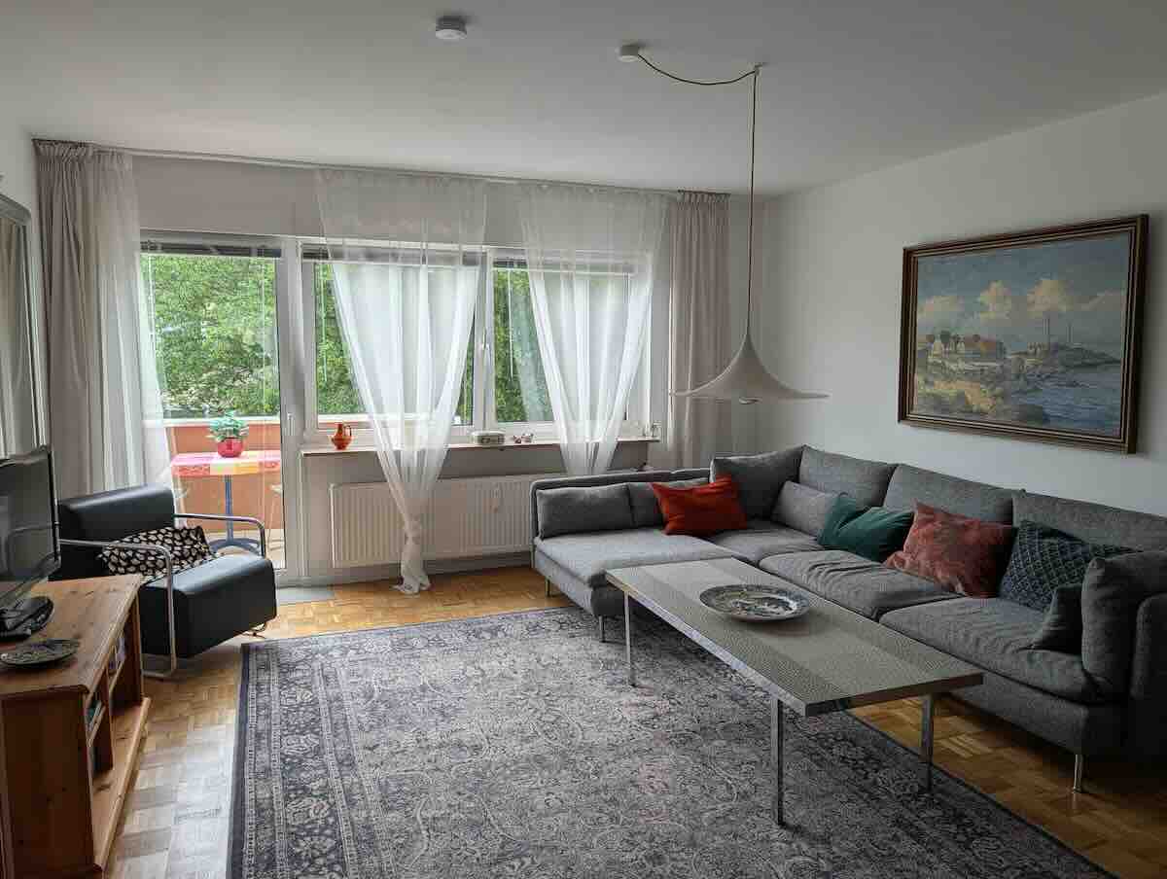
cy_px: 440
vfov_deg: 57.0
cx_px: 584
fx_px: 810
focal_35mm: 24
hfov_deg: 71.5
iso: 20
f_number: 1.68
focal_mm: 6.9
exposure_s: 1/805
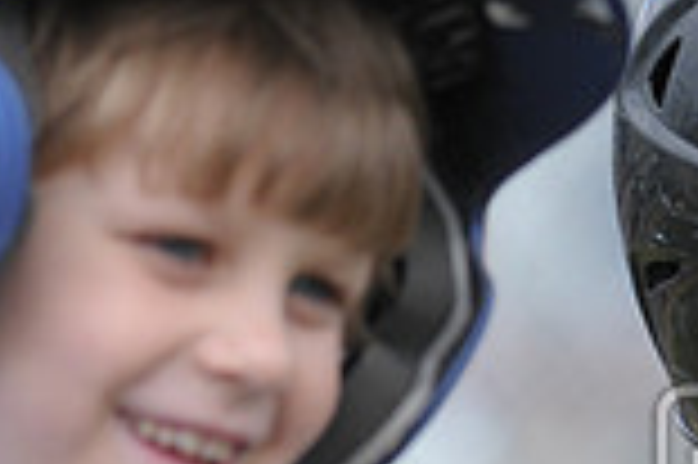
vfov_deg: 1.2
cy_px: 552
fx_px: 21770
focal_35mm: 1124
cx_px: 1193
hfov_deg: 1.8
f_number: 4
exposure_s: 1/1000
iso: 400
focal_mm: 200
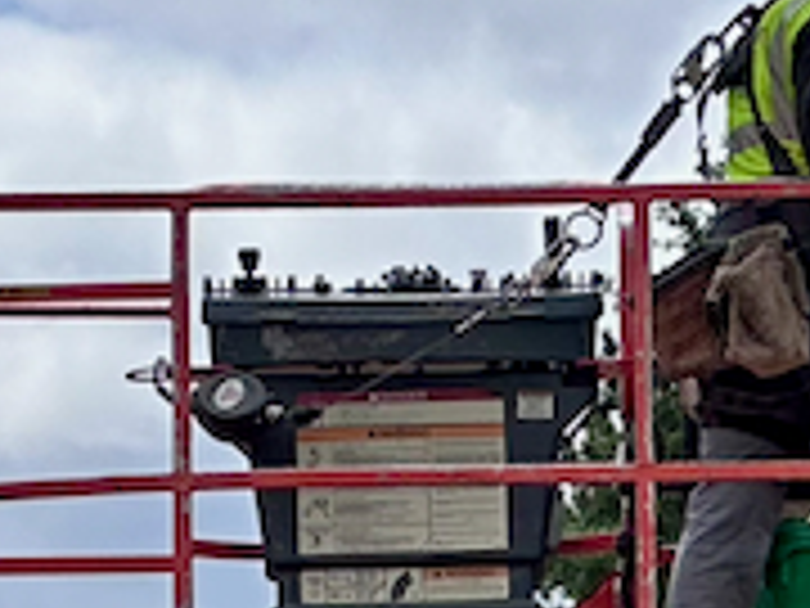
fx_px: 10413
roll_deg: +2.1
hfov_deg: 4.4
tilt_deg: +6.3
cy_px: 964
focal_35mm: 445
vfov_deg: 3.3
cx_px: 968
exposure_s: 1/1410
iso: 32
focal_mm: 9
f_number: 2.8
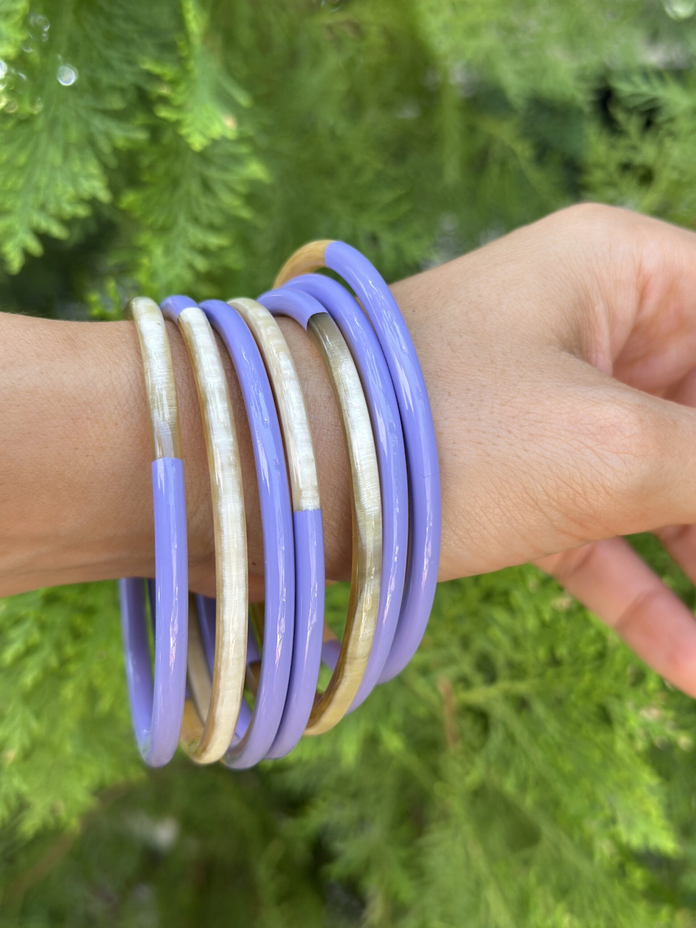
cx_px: 348
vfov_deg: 39.7
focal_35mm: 48
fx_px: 1287
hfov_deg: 30.3
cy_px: 464
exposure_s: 1/339
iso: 80
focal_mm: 6.86
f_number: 1.78
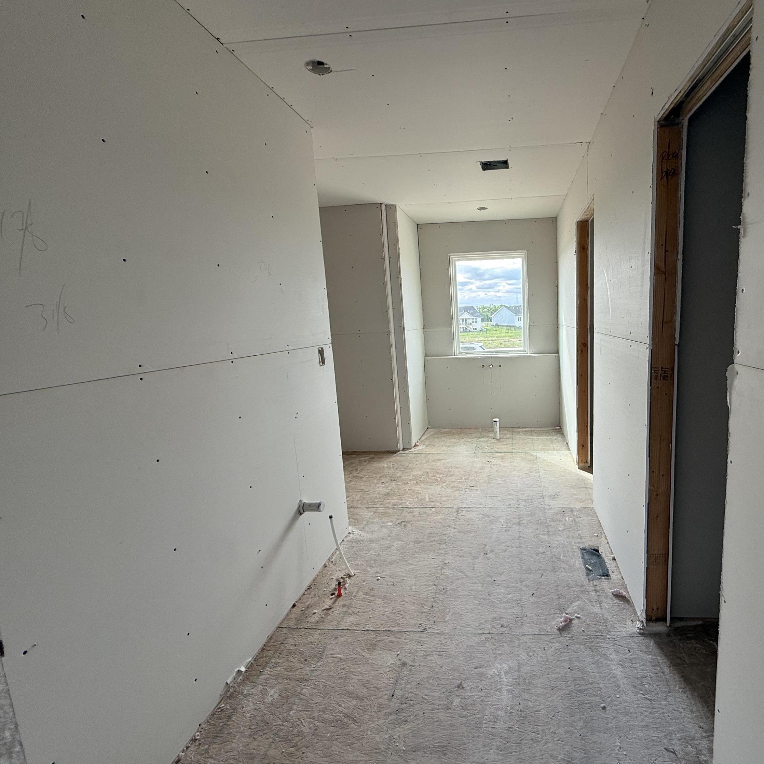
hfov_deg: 82.1
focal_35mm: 17
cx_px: 485
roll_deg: +1.7
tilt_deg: -7.6
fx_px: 424
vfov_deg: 84.0
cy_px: 381
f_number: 2.2
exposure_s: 1/123
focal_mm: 2.22
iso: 64
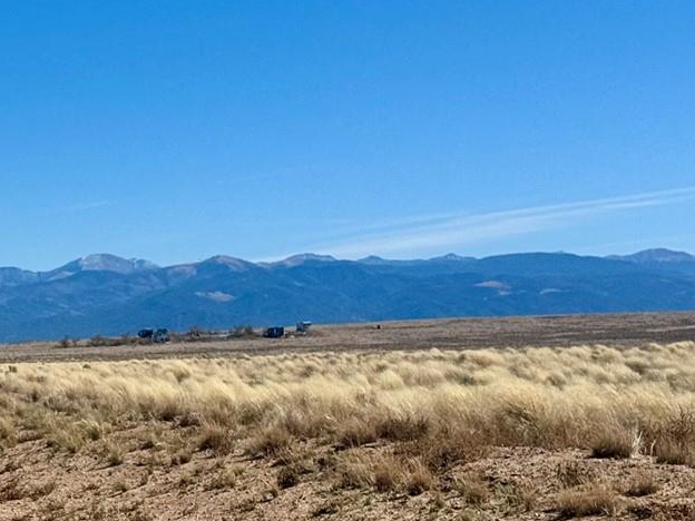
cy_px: 376
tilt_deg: -1.3
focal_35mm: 123
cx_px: -177
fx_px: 2470
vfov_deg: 12.0
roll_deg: +0.4
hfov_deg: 15.3
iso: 64
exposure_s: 1/7937
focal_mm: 6.76
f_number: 1.78
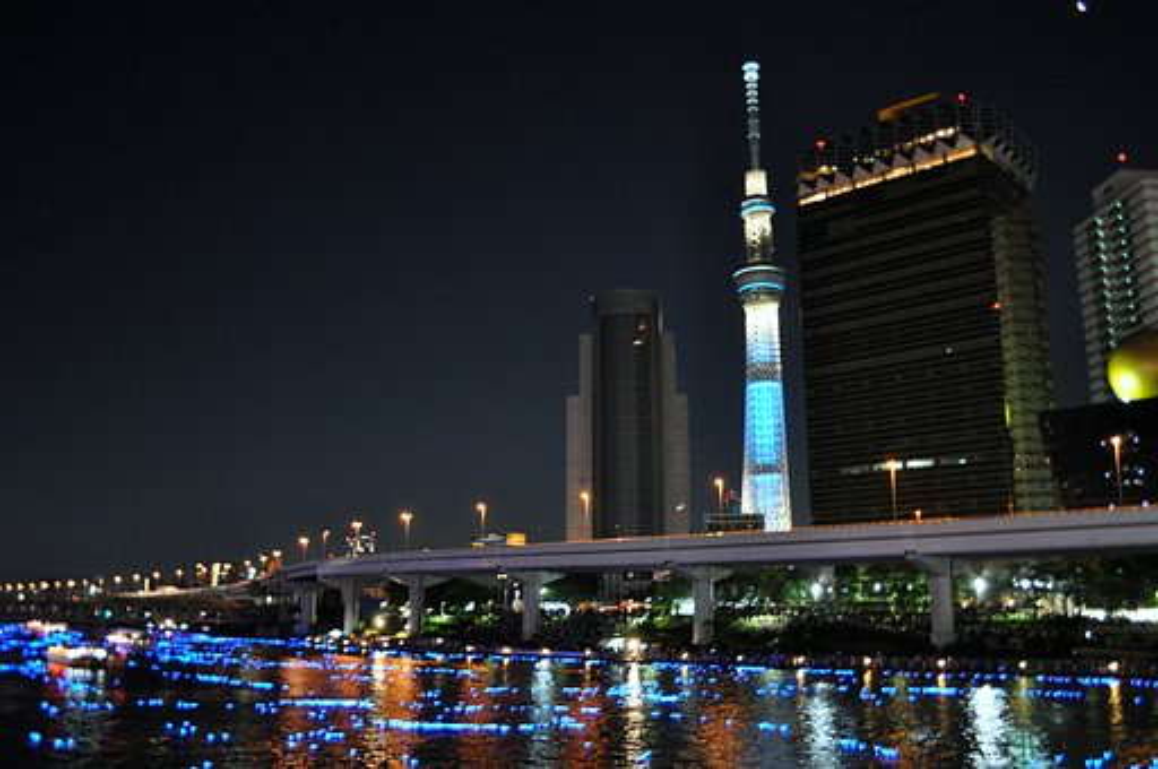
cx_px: 579
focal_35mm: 33
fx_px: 1060
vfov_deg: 39.9
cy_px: 384
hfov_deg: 57.3
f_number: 3.8
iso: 1600
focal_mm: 22
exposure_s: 1/4
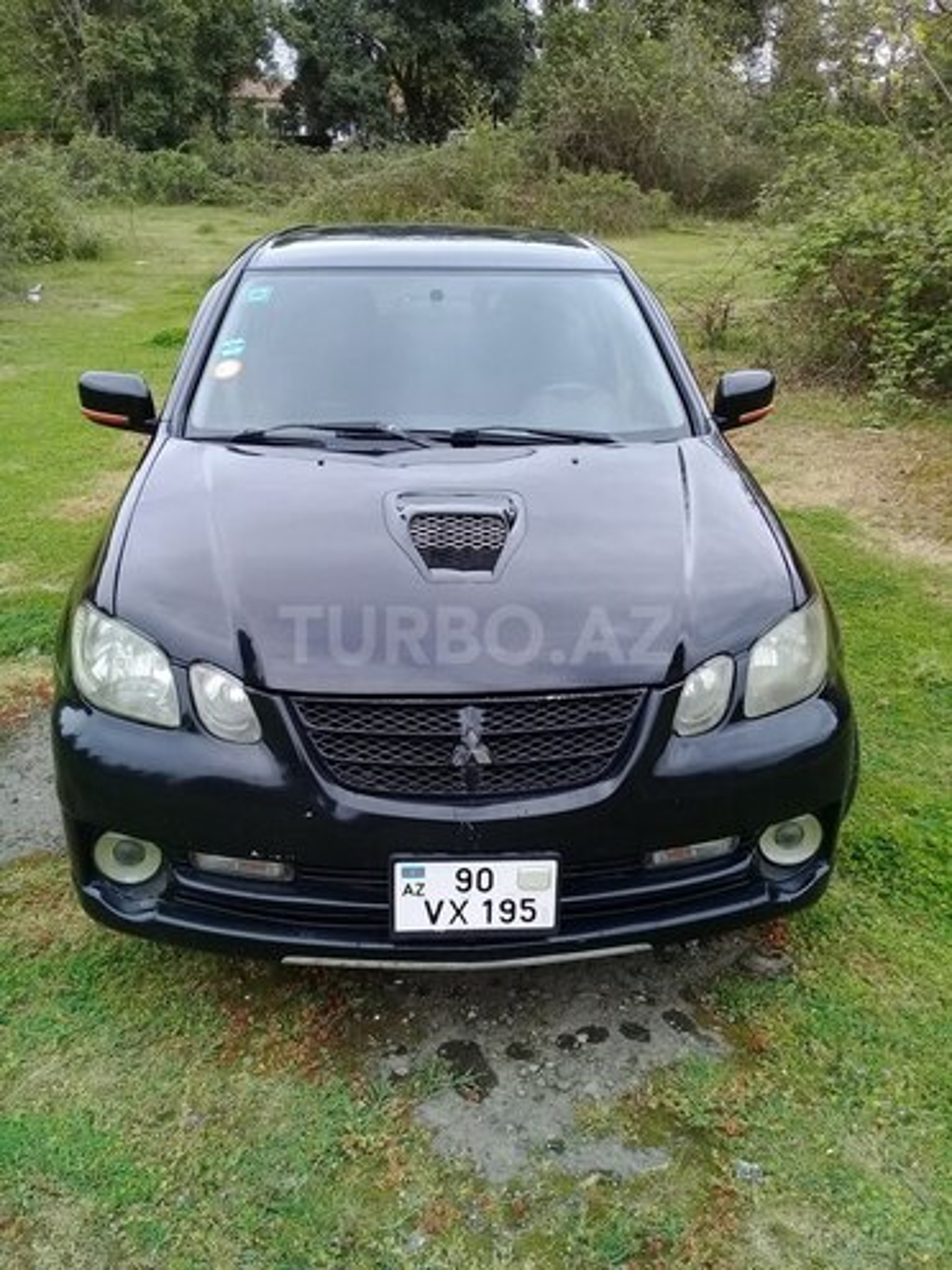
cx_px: 476
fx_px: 1137
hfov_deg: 45.4
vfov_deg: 58.4
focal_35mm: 31
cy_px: 635
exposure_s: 1/397
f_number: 2.2
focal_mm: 3.3
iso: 50
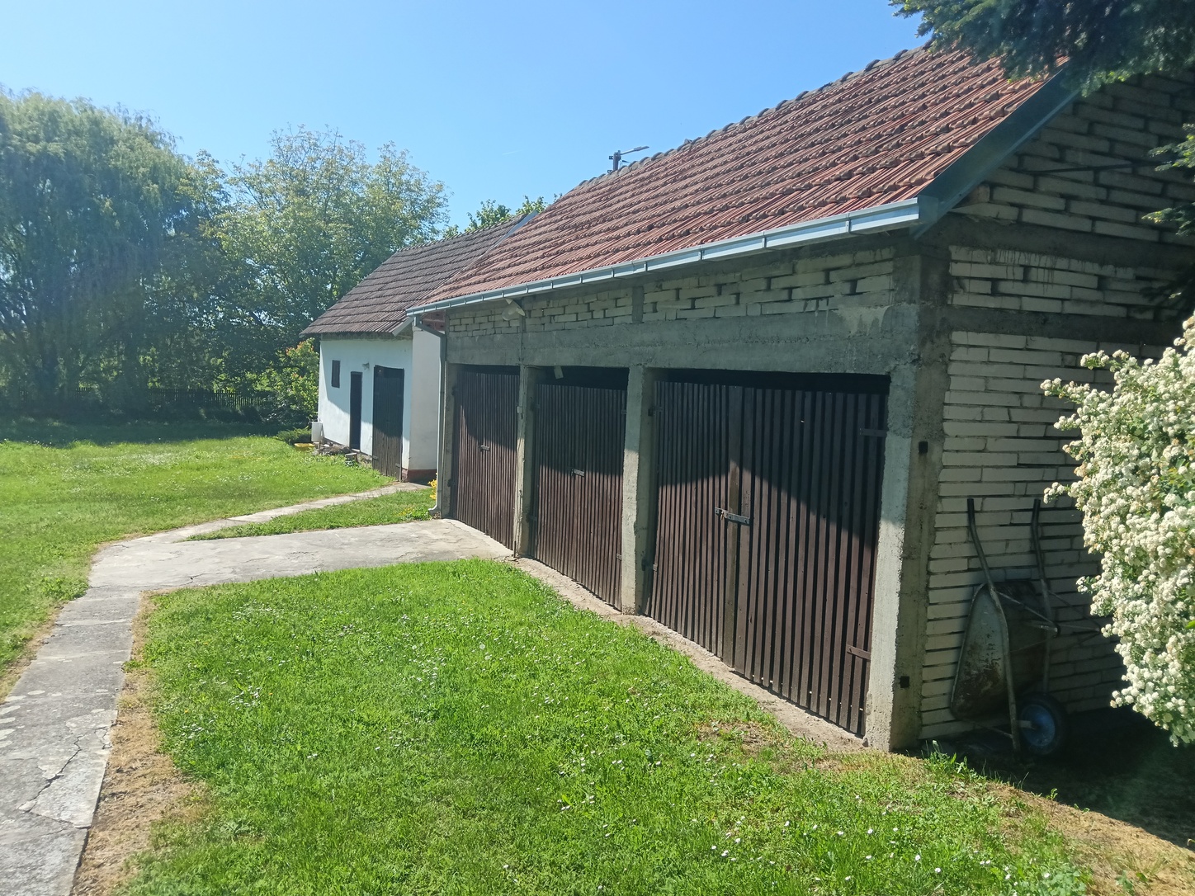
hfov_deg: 65.3
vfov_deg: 51.4
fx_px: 932
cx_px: 598
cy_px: 448
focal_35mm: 27
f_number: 1.9
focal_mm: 4.95
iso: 100
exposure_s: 1/752
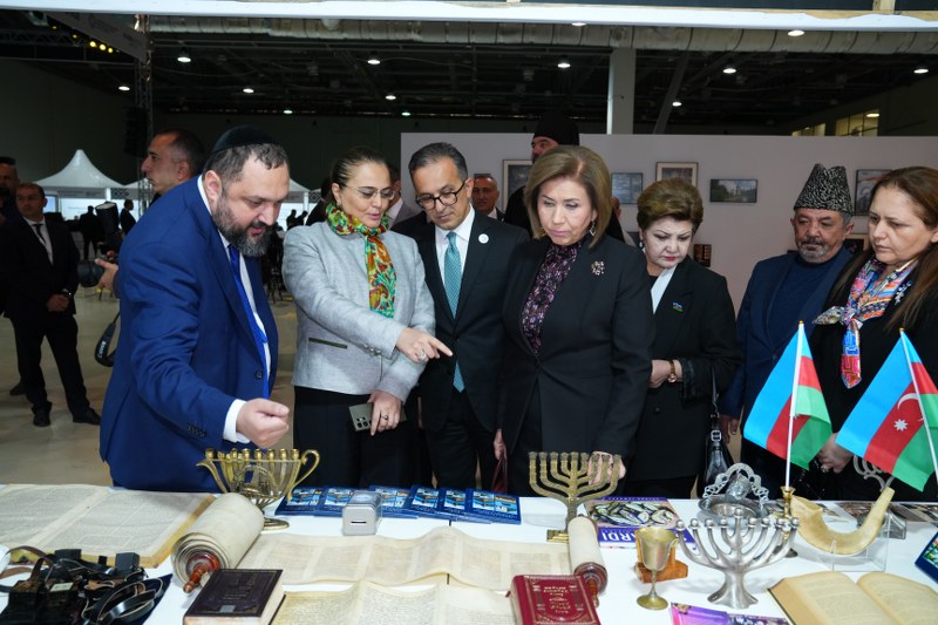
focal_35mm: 30
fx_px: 781
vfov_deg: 43.6
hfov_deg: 61.9
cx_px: 469
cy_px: 312
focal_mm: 30
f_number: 5
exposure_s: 1/200
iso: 1600
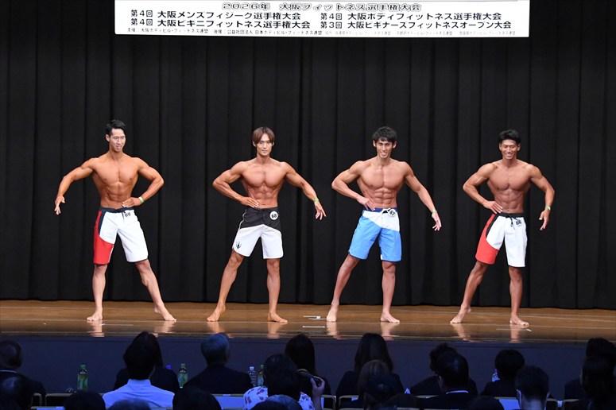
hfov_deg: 16.7
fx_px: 2104
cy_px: 205
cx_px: 308
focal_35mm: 123
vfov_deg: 11.1
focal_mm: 82
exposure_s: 1/400
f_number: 5.6
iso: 8000
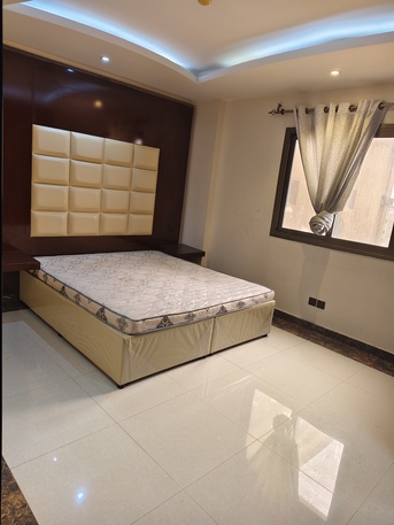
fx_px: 364
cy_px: 262
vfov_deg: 71.6
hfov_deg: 56.8
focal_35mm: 24
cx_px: 197
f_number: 1.88
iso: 1100
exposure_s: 1/60
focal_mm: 5.56
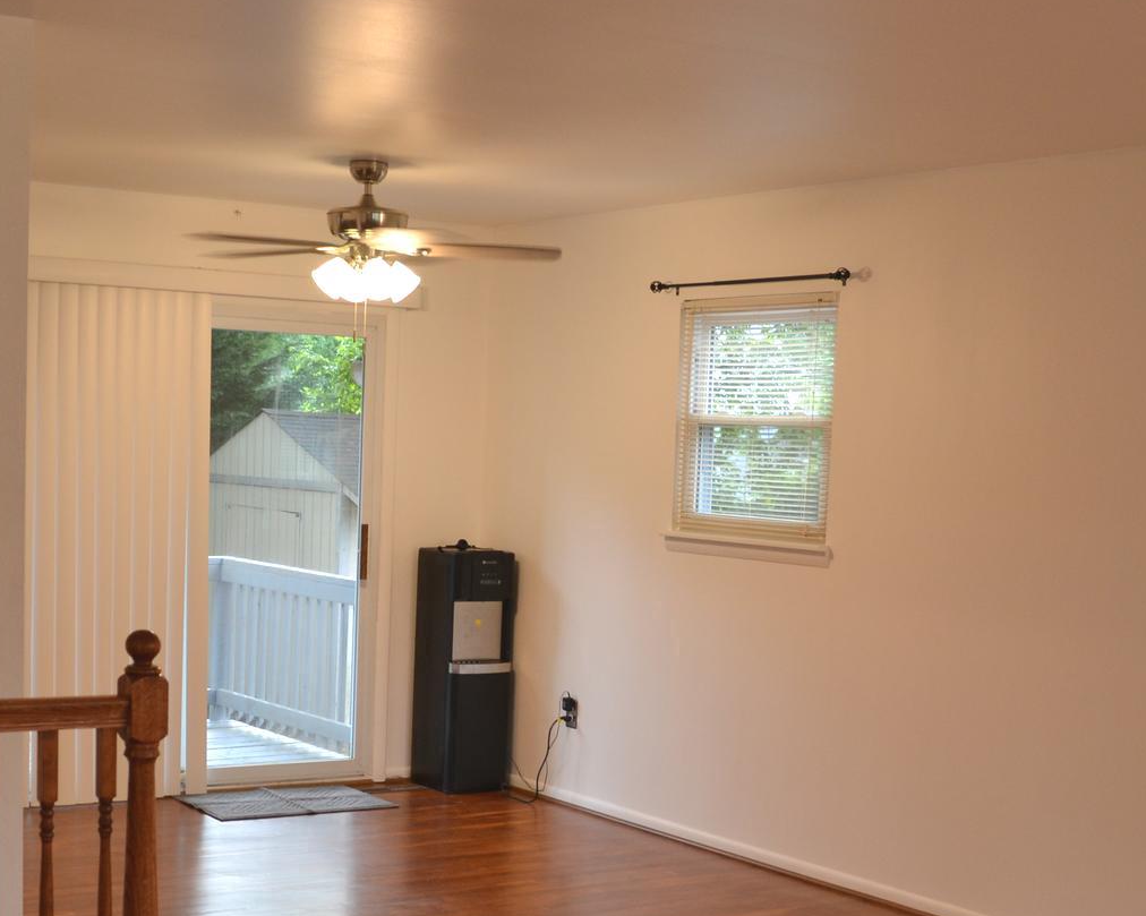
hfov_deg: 33.0
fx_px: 1933
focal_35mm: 57
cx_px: 480
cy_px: 704
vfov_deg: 26.3
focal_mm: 20
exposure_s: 1/50
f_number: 3.8
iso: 400
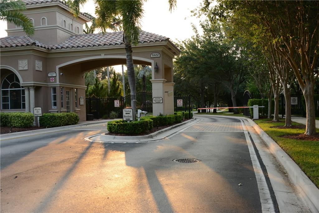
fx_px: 310
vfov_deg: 37.9
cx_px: 160
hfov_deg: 54.4
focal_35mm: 35
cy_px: 106
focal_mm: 35
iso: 800
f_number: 7.1
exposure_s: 1/320
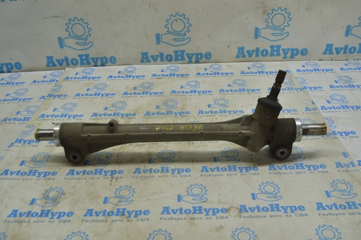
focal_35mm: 36
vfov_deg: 36.8
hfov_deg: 53.2
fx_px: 361
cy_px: 120
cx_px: 180
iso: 400
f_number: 5.6
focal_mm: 24
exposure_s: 1/40
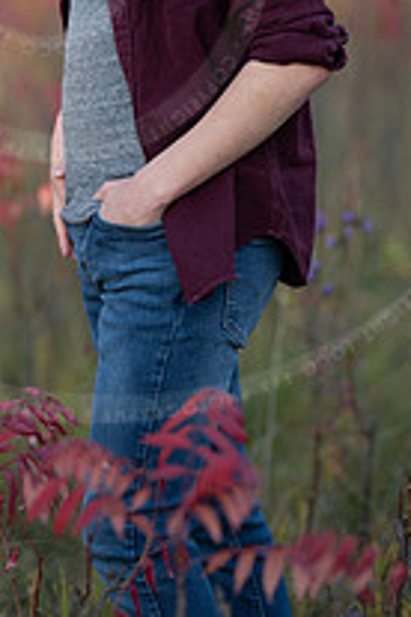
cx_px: 68
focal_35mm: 185
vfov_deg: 11.0
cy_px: 36
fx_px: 3168
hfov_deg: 7.4
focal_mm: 85
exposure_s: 1/1600
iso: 160
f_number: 1.2
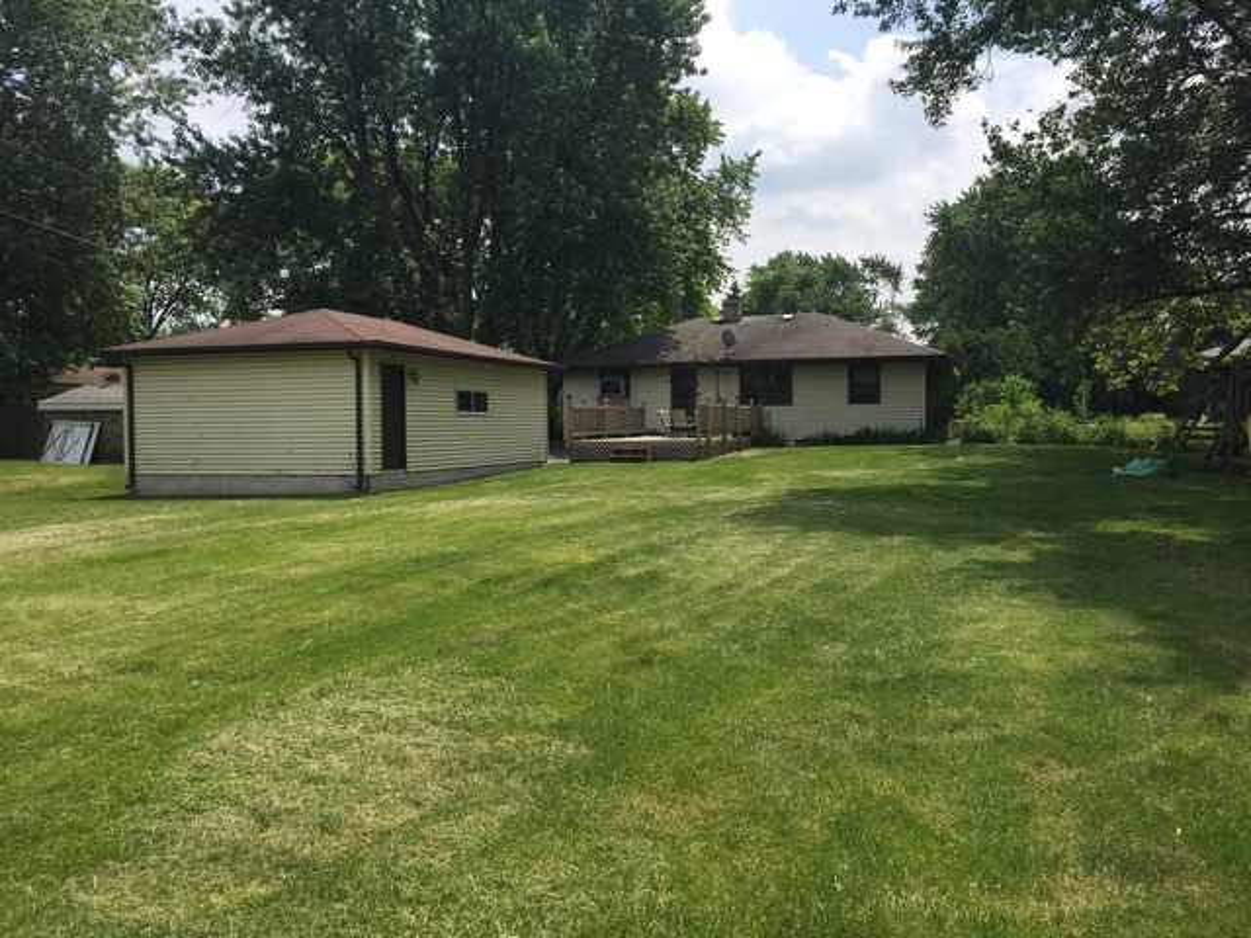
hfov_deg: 61.7
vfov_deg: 48.2
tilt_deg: -2.8
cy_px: 469
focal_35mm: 29
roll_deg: -0.6
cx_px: 626
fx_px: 1048
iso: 32
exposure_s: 1/1980
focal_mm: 4.15
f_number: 2.2
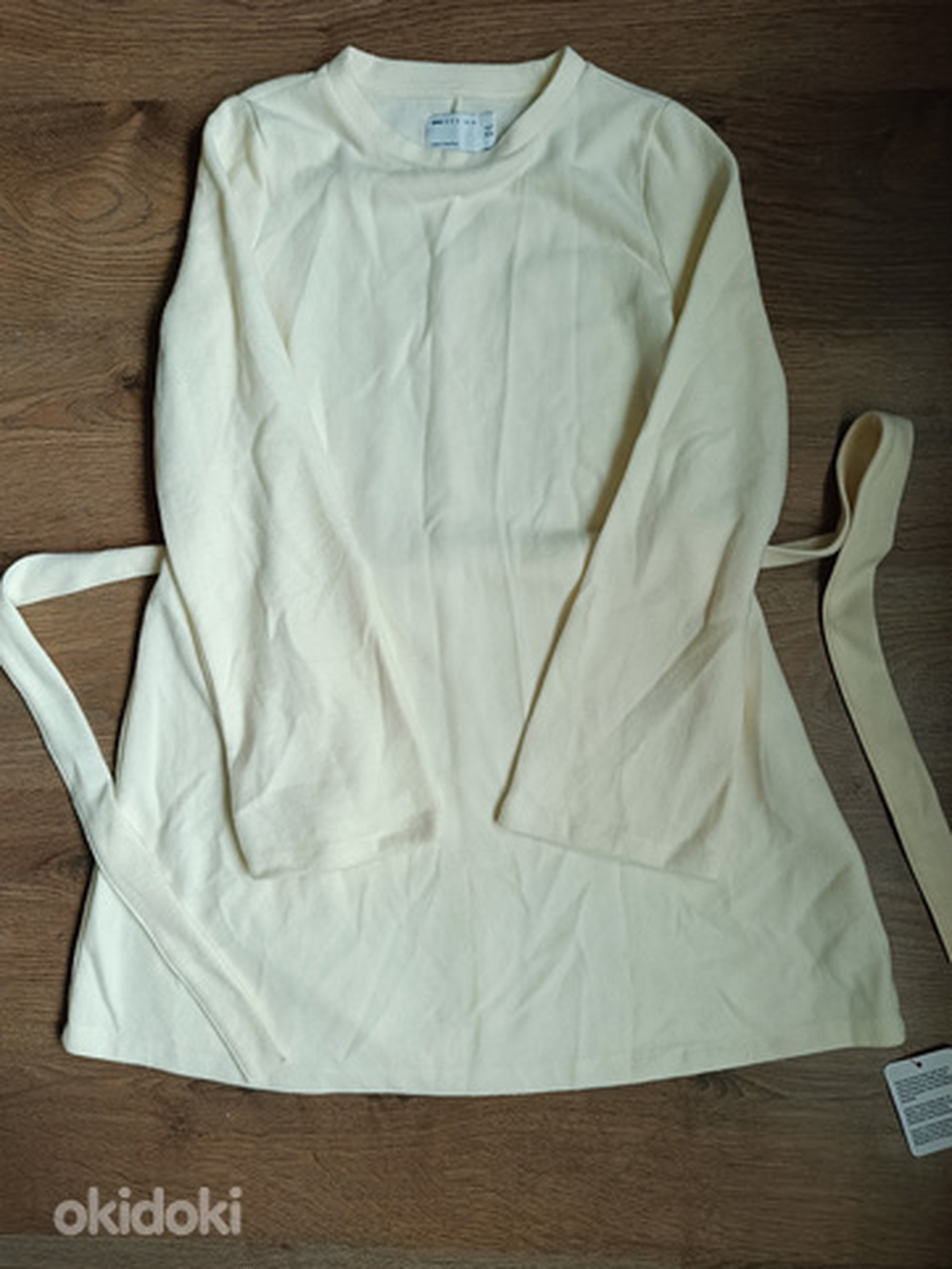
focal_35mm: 27
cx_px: 473
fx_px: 990
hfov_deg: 51.4
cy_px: 644
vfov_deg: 65.3
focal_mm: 5.25
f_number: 1.75
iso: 640
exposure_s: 1/25
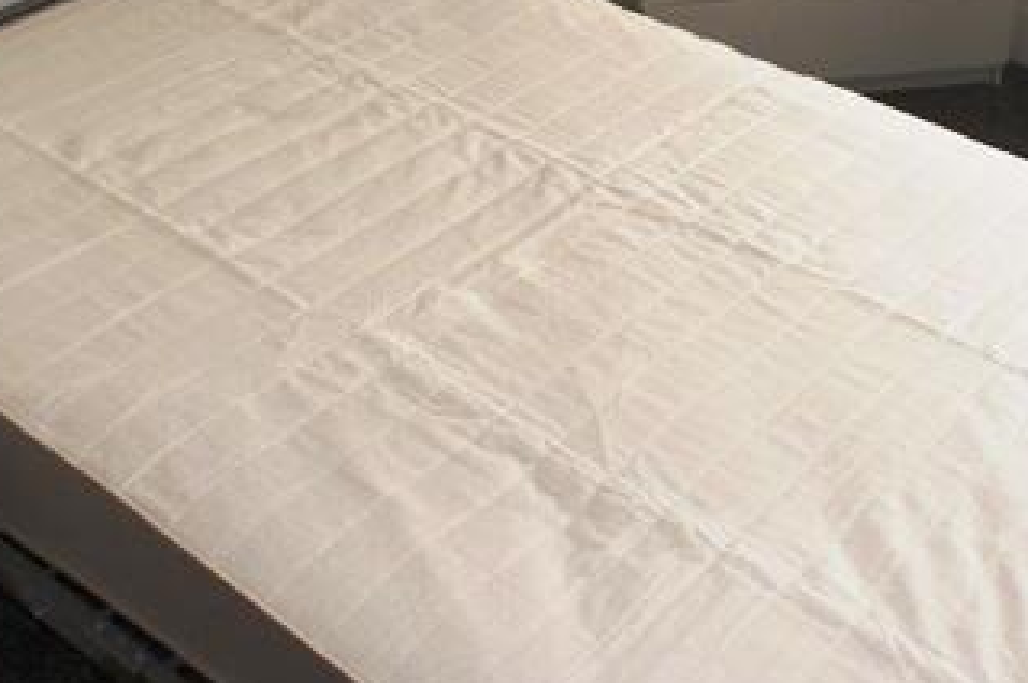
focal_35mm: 77
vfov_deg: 17.6
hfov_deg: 26.3
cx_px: 622
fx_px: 2196
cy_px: 150
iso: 200
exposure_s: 1/60
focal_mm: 16
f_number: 3.2
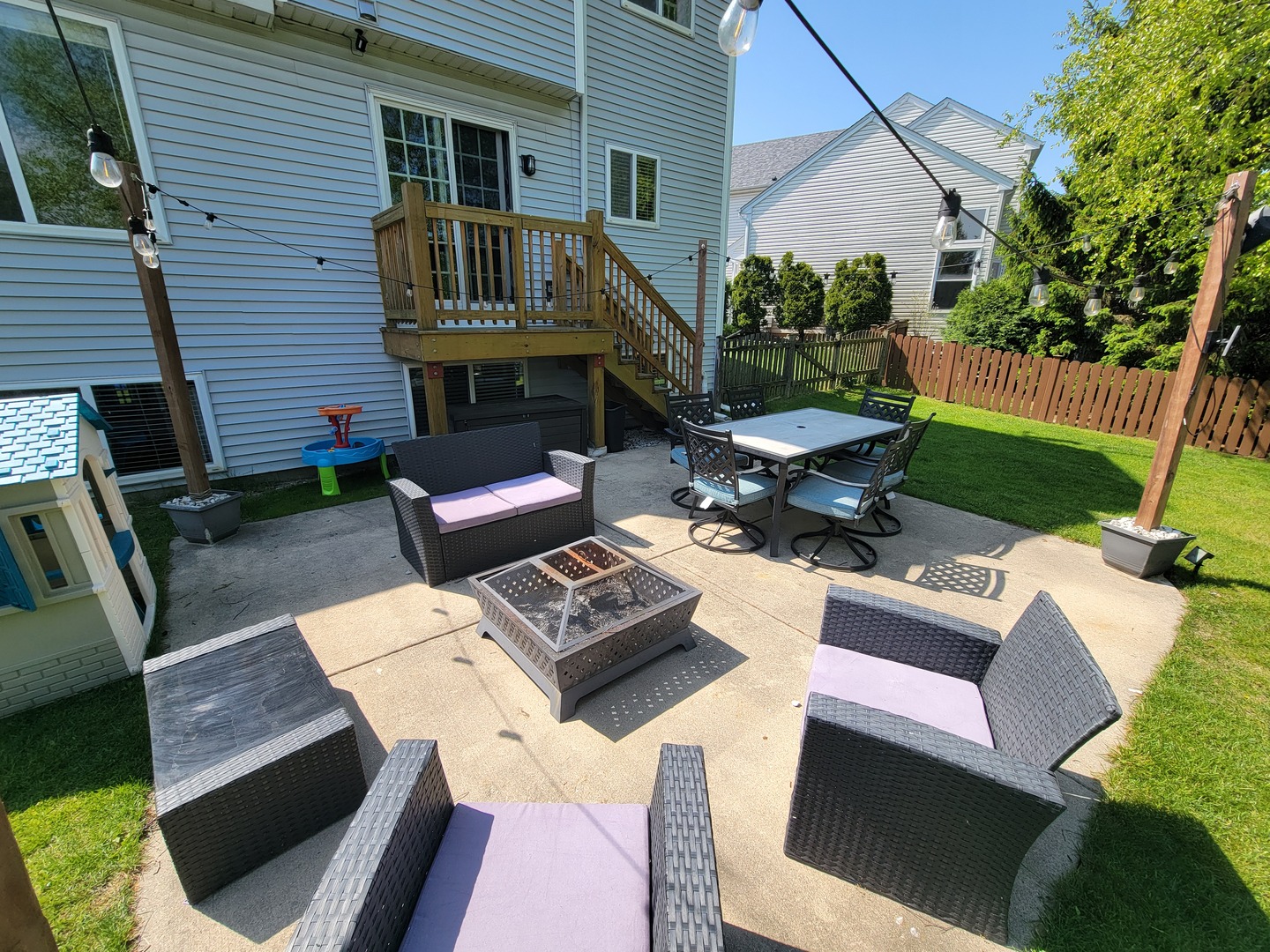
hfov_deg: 106.2
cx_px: 635
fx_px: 477
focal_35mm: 13
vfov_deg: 89.9
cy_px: 476
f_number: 2.2
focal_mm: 2.2
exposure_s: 1/829
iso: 50
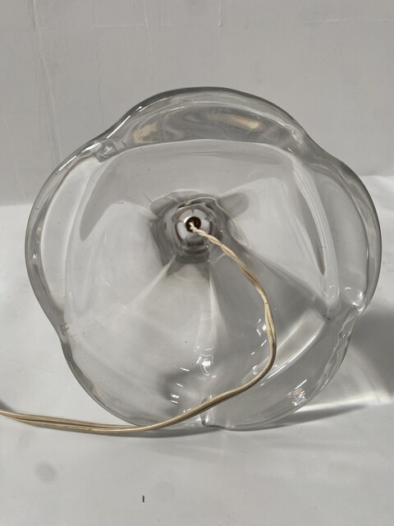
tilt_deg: -24.2
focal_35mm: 26
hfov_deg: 53.1
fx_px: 395
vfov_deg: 67.3
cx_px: 197
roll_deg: +4.2
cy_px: 263
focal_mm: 4.25
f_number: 1.8
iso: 80
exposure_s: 1/121
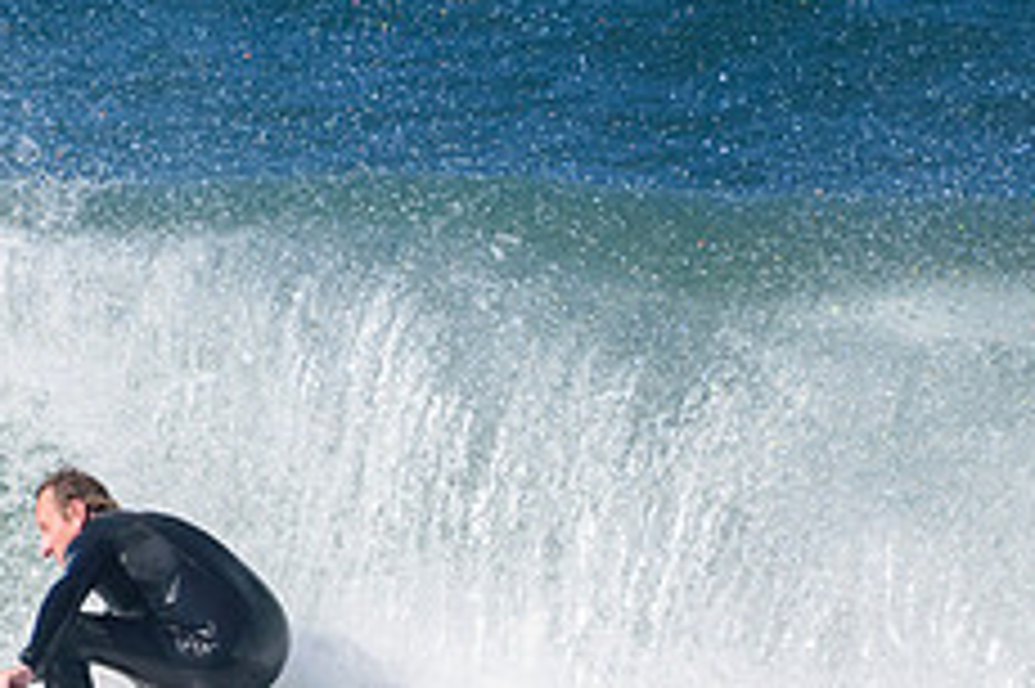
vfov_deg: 0.7
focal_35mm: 1895
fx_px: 54441
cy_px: 807
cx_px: -50
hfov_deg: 1.1
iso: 640
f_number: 5.6
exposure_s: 1/4000
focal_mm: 500
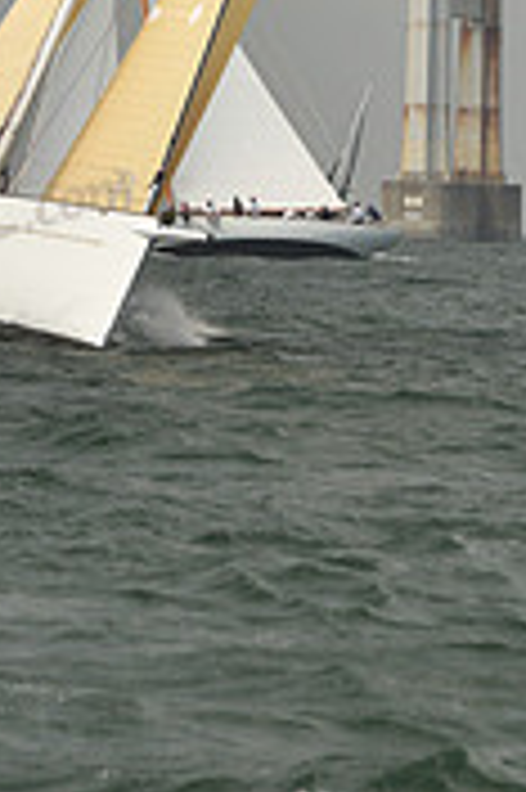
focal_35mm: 402
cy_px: -500
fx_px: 8827
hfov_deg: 3.4
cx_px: 366
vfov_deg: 5.1
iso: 250
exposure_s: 1/640
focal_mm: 122
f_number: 5.6
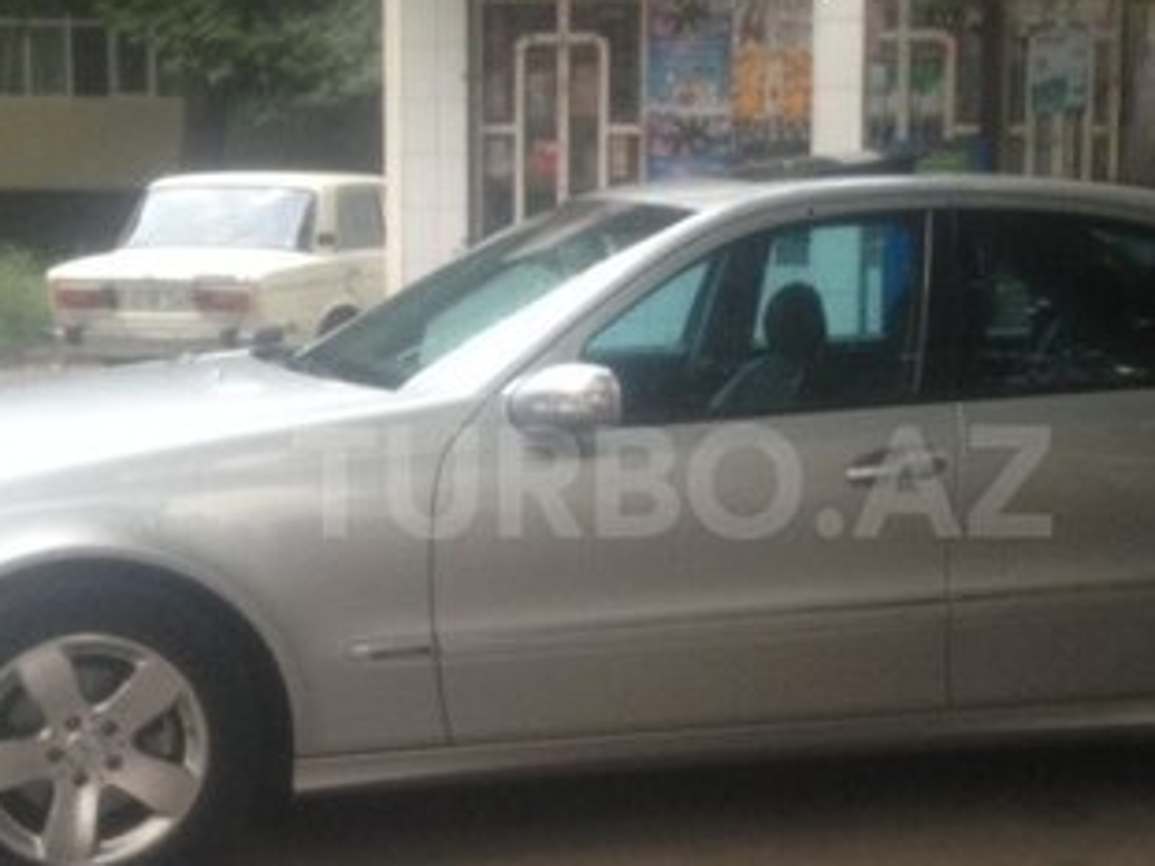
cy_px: 481
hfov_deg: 27.7
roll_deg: -0.4
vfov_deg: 21.0
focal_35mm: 70
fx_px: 2335
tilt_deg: -2.0
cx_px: 672
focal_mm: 4.12
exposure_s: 1/20
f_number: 2.4
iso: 100
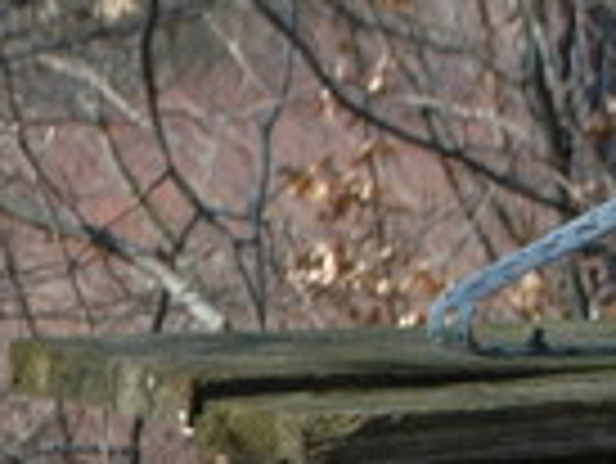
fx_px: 6127
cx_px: -724
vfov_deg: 4.3
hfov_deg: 5.6
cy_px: 770
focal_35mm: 344
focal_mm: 34
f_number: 8
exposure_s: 1/250
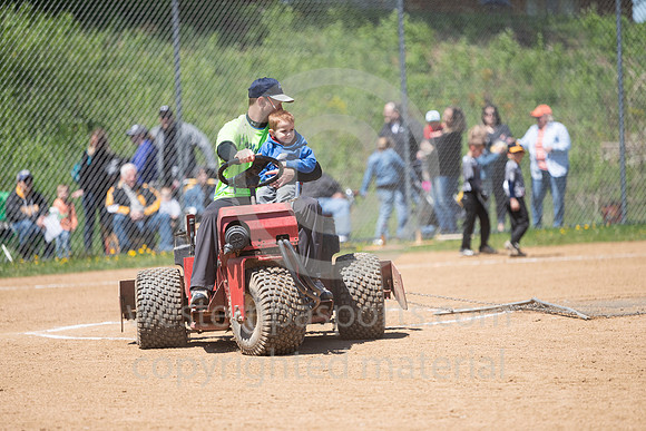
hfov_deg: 10.3
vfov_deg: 6.9
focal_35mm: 200
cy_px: 216
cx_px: 323
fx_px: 3590
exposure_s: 1/2500
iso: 200
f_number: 2.8
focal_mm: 200
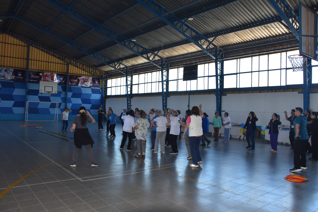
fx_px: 238
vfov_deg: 47.9
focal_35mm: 27
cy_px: 106
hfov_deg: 67.4
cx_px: 159
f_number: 5.6
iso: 720
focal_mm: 18
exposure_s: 1/125
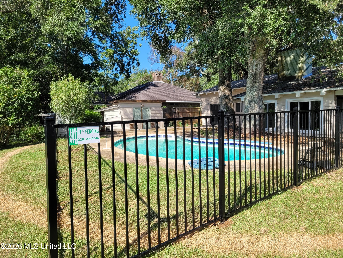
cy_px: 129
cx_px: 172
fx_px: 258
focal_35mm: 26
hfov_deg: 67.3
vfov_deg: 53.1
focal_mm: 5.4
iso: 40
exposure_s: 1/1279
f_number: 1.8
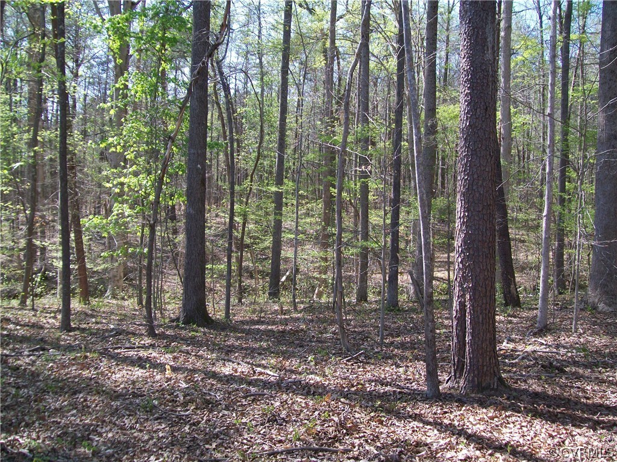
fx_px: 606
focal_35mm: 34
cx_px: 308
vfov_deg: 41.8
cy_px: 231
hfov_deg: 54.0
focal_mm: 6.1
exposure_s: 1/250
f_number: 2.7
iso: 64
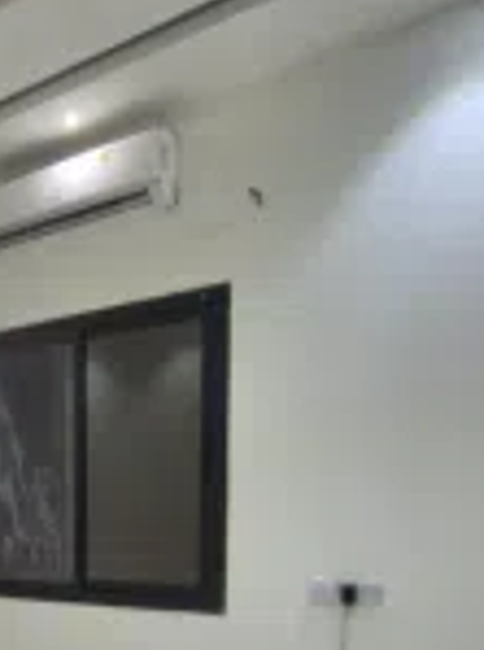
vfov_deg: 47.9
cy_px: 571
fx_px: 655
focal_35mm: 35
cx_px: -157
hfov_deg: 30.9
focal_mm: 2.2
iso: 160
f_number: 2.2
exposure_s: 1/50
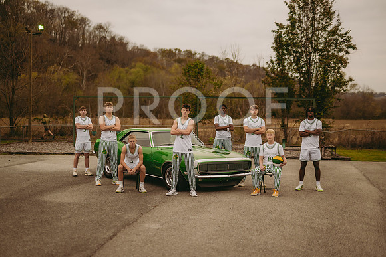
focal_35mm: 55
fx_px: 585
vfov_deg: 24.8
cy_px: 136
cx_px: 178
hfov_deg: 36.5
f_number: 4
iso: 400
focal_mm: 50
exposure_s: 1/200
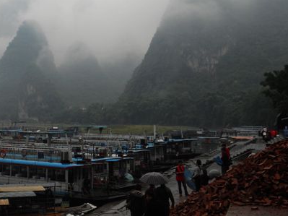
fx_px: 507
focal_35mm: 61
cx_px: 72
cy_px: 67
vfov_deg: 23.9
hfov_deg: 31.1
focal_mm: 6.9
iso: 80
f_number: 3.9
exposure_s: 1/160
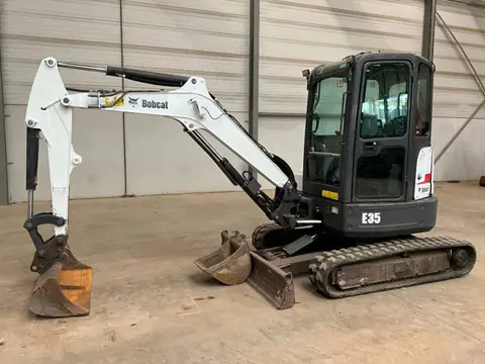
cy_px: 182
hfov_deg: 61.7
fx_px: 406
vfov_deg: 48.2
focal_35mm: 29
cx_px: 242
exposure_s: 1/60
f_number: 1.8
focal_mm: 3
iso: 125
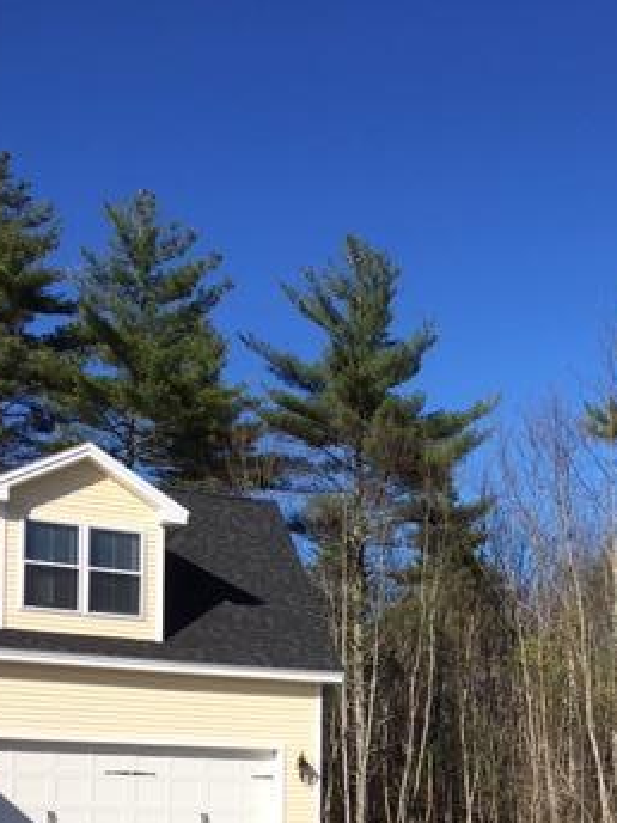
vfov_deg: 33.4
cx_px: 538
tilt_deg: +5.0
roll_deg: +0.3
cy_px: 763
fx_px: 1283
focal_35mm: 54
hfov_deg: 26.3
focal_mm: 4.15
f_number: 2.2
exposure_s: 1/1672
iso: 25
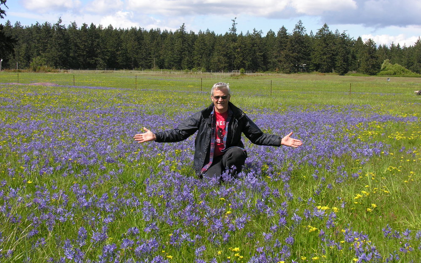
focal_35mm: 54
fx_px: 620
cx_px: 209
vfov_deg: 24.0
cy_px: 120
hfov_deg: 37.5
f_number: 6.2
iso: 50
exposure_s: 1/166
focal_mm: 12.7
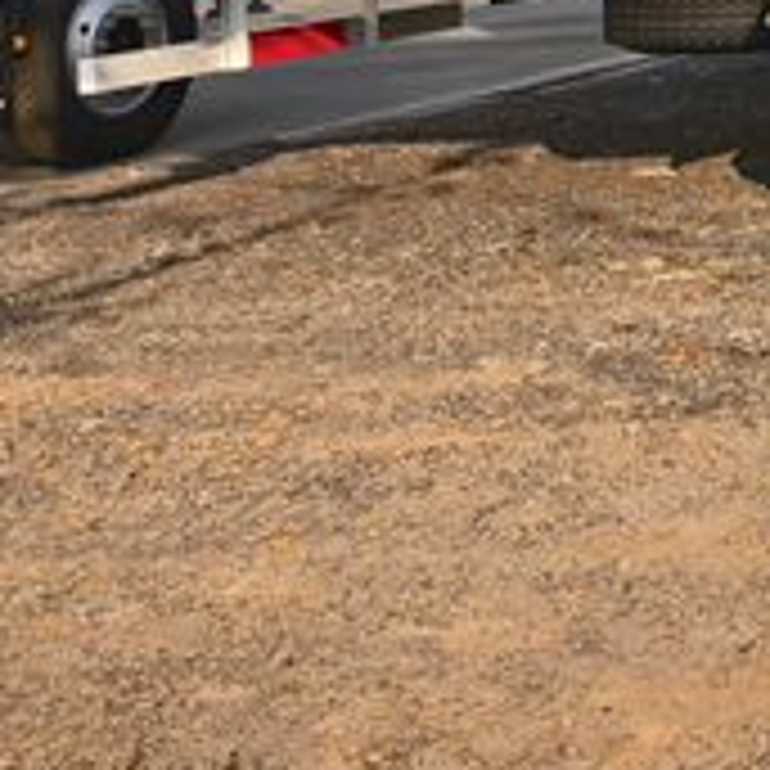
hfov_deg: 14.2
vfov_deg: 17.2
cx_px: 1693
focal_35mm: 95
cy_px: -230
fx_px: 2391
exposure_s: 1/1988
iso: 72
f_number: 1.57
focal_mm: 5.6
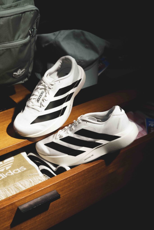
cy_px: 115
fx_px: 321
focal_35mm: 50
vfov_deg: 39.6
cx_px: 77
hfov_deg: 27.0
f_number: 4
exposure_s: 1/800
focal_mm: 50
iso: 1000
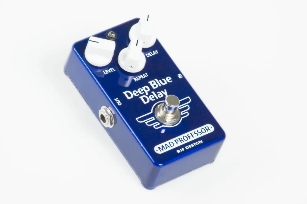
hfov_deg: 9.5
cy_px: 102
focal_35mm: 218
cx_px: 154
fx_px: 1852
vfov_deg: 6.3
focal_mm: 145
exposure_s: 1/250
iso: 200
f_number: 16
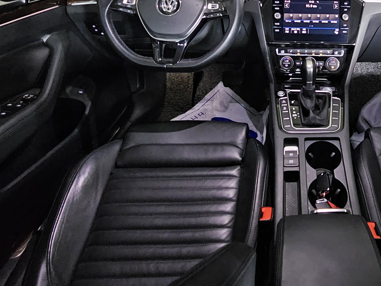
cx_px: 299
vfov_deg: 49.8
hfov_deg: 62.3
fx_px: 286
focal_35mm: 26
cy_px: 55
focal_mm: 2.2
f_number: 2.2
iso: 1600
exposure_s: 1/24
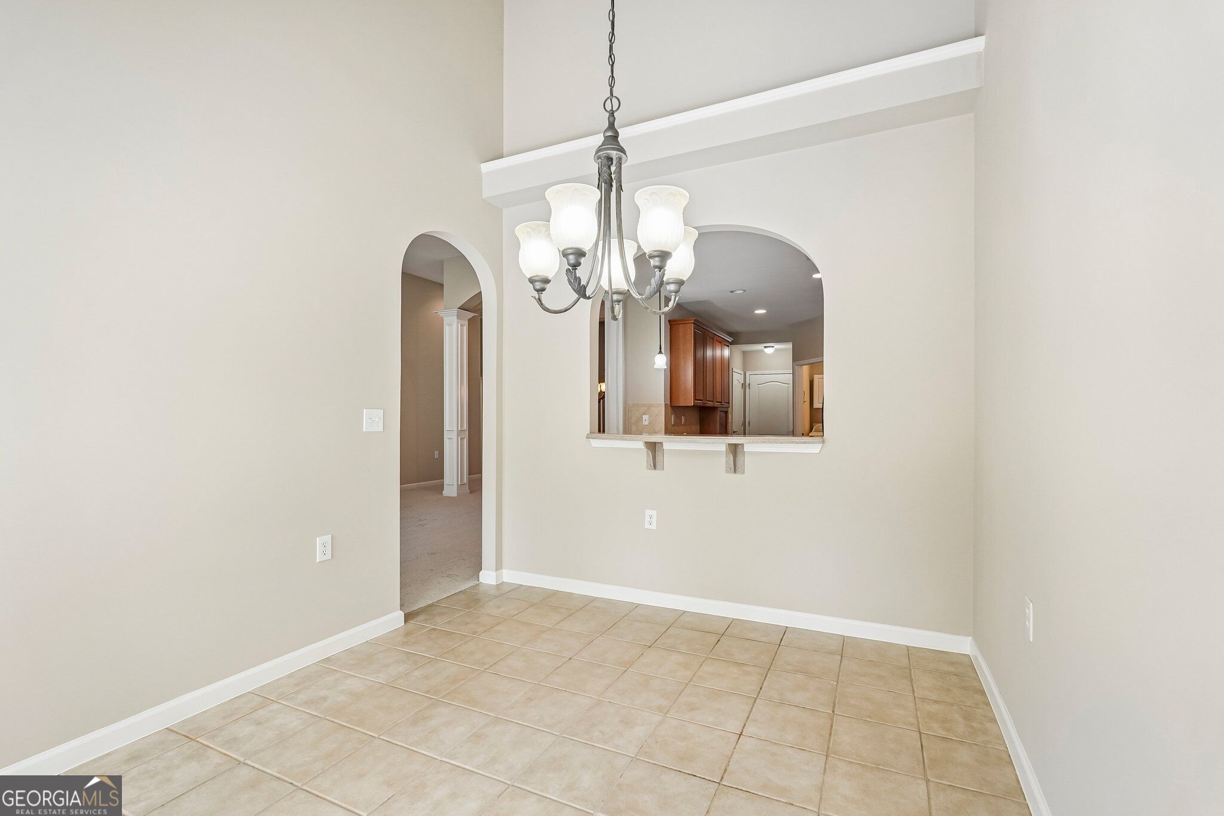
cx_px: 612
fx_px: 544
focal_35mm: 16
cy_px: 408
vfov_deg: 73.7
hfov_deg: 96.7
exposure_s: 1/80
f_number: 8
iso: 800
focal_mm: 16
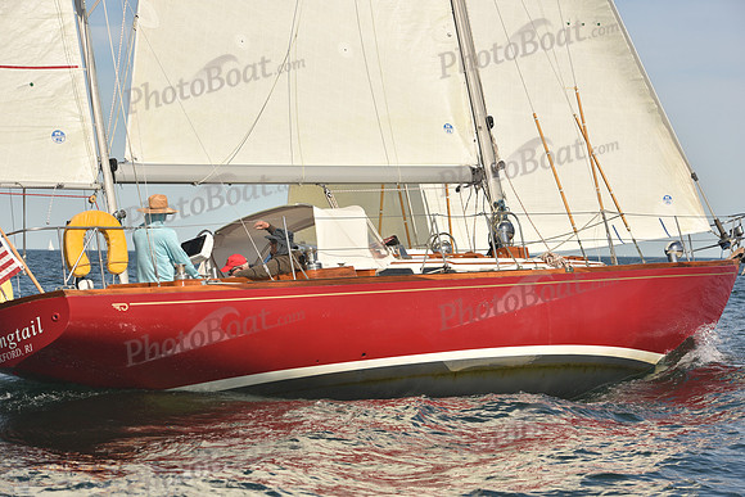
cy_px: 248
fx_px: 2028
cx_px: 372
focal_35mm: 98
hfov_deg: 20.8
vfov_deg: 14.0
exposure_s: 1/640
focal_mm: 98
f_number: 7.1
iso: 250
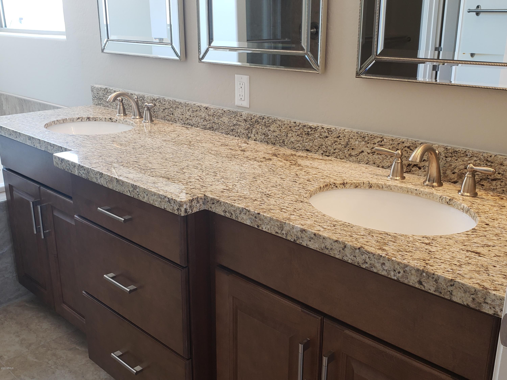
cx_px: 254
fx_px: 381
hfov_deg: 67.3
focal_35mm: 26
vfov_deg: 53.1
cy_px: 190
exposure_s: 1/60
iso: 100
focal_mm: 4.3
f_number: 2.4
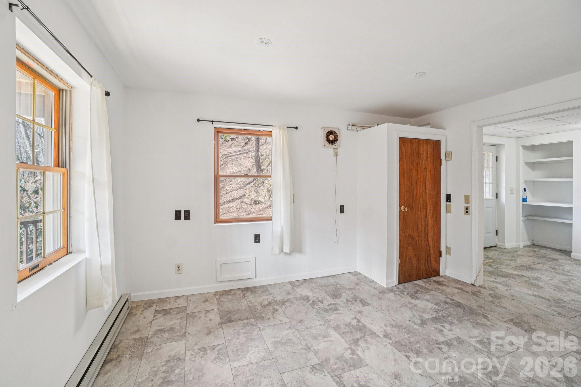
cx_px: 290
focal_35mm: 15
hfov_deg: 100.4
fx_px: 242
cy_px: 194
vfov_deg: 77.3
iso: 400
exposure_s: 1/25
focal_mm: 10
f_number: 8
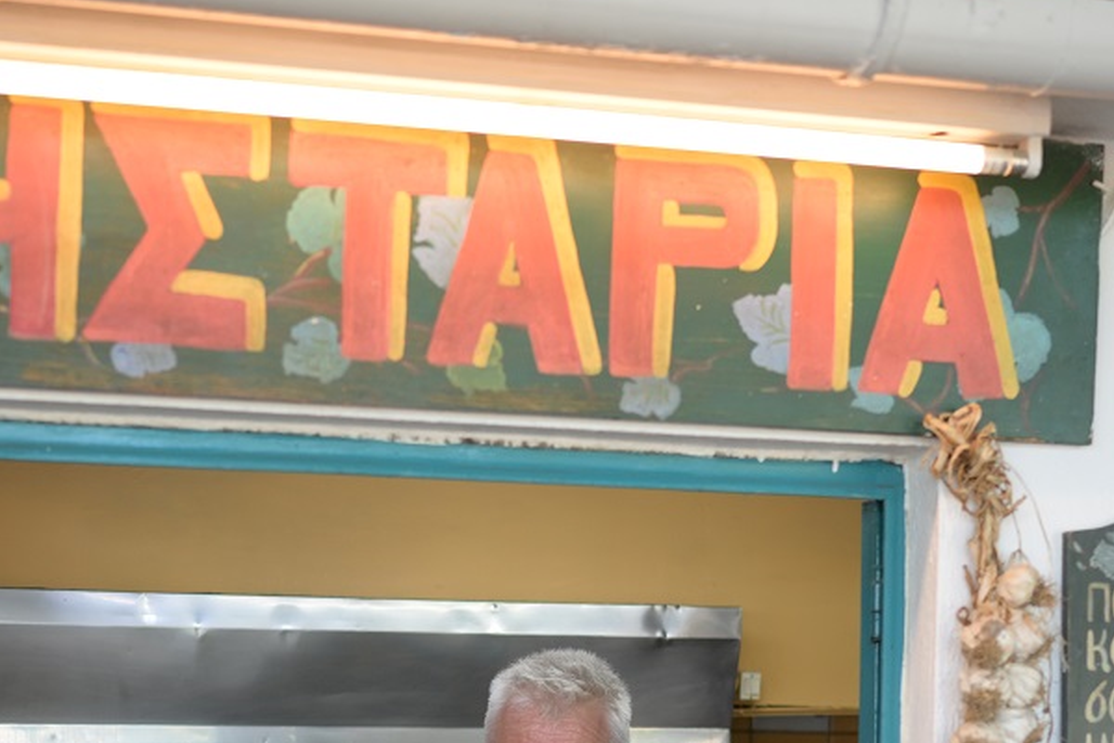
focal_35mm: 70
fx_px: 2166
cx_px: 564
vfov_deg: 19.0
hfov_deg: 28.8
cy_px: 726
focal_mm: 35
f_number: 1.8
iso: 320
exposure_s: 1/400
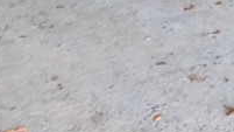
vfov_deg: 4.9
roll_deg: +2.3
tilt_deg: -0.6
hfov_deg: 8.2
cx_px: 738
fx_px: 1359
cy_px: -445
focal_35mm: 219
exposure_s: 1/17
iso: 40
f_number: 1.8
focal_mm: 4
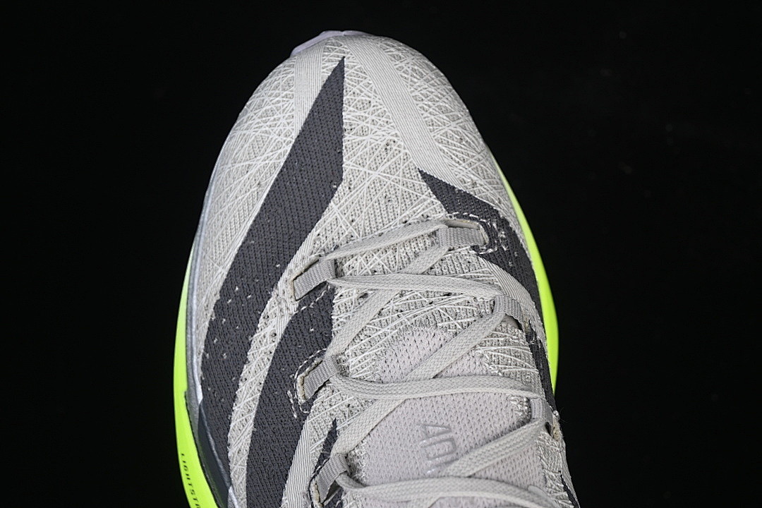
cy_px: 254
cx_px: 381
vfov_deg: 18.2
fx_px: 1587
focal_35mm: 75
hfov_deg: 27.0
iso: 160
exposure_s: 1/80
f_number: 7.1
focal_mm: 50
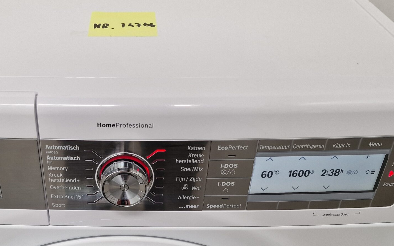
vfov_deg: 28.5
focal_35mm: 44
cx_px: 123
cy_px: 202
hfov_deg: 44.4
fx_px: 473
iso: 64
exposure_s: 1/180
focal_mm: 6.4
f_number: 1.8
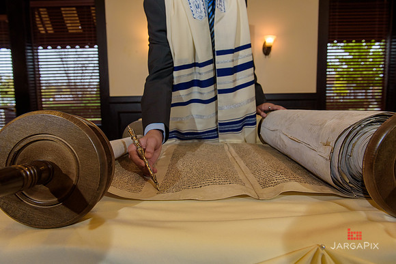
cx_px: 198
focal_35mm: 24
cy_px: 132
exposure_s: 1/125
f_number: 5
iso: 1000
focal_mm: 24
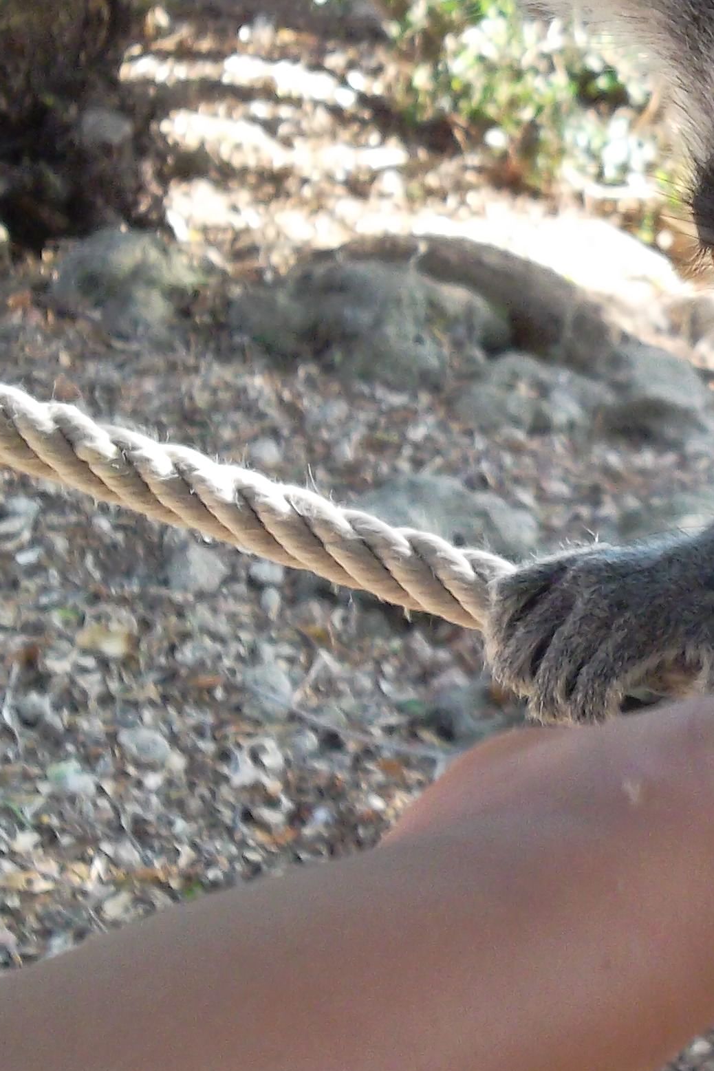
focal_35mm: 127
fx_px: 3778
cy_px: 376
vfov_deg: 16.1
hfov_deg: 10.4
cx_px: 1134
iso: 200
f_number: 4.5
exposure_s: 1/30
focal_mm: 7.8
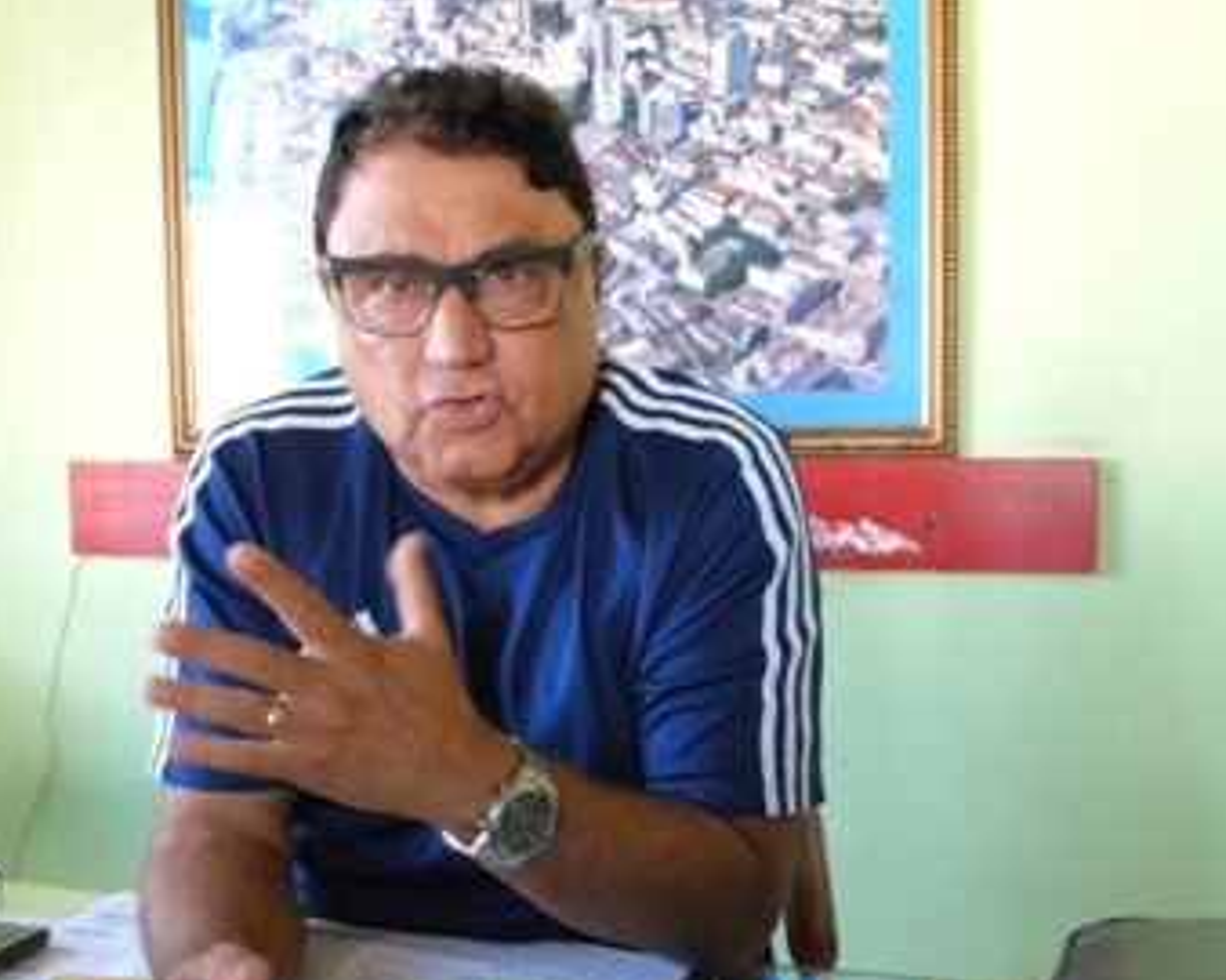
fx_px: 1269
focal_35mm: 35
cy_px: 497
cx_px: 566
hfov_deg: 51.5
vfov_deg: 42.2
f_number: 4.5
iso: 800
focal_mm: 20
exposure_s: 1/50
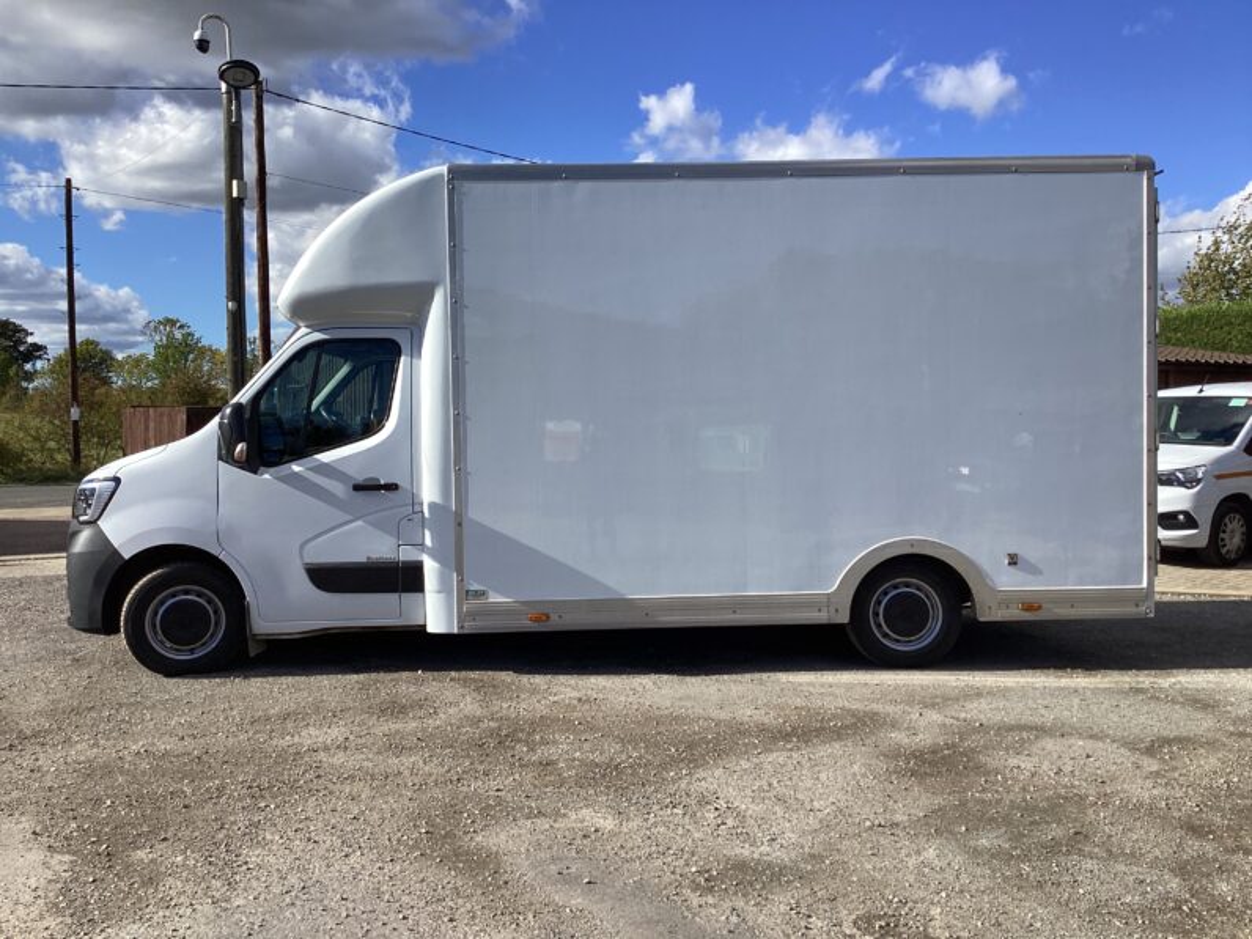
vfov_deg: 45.4
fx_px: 1121
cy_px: 470
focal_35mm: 31
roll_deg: -0.3
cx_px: 626
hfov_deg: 58.4
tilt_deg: -2.0
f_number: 2.4
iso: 25
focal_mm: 3.3
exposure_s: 1/1274
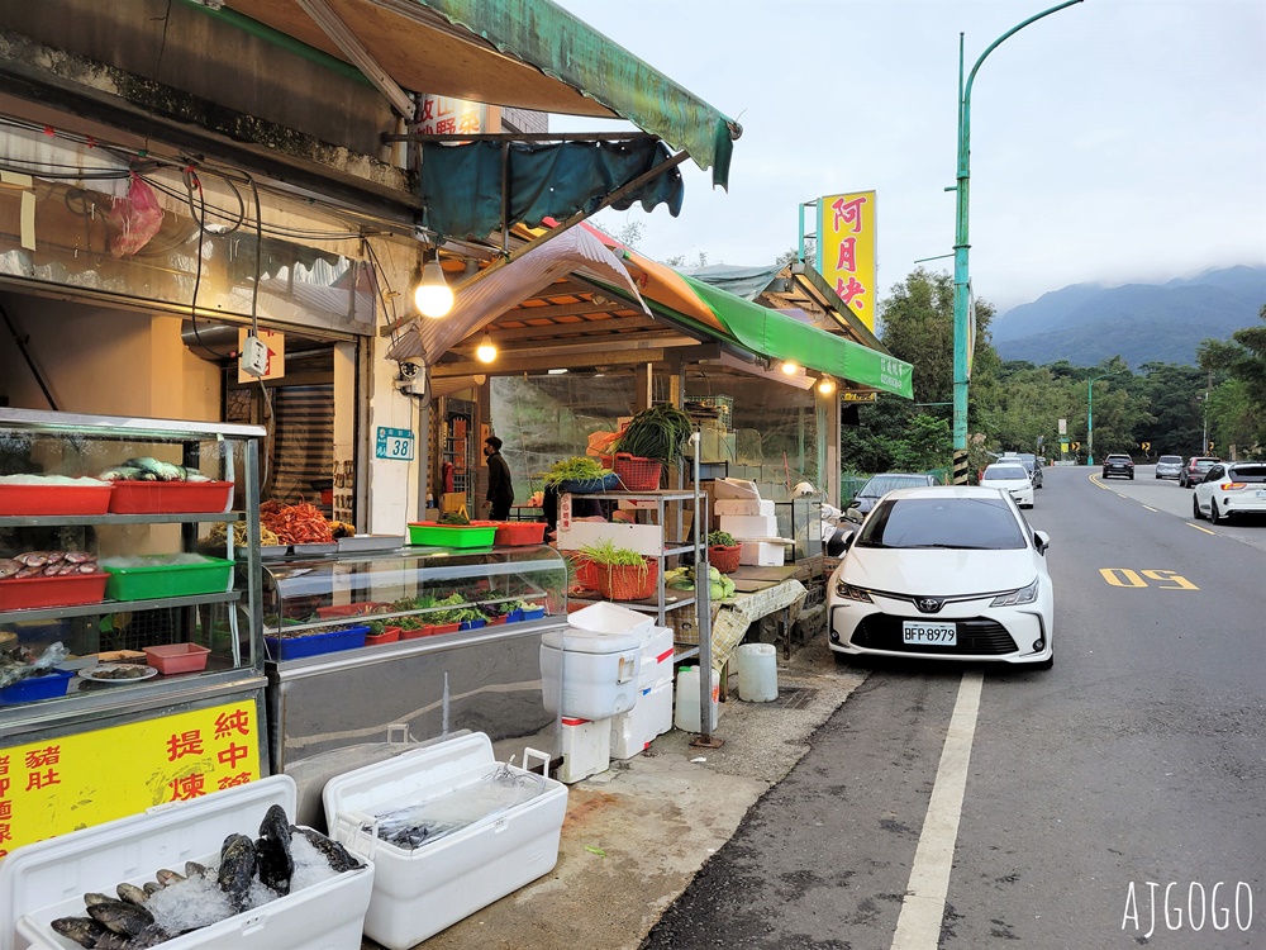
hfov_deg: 67.3
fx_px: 951
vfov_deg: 53.1
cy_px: 475
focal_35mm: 26
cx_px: 633
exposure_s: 1/119
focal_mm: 5.4
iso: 64
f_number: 1.8
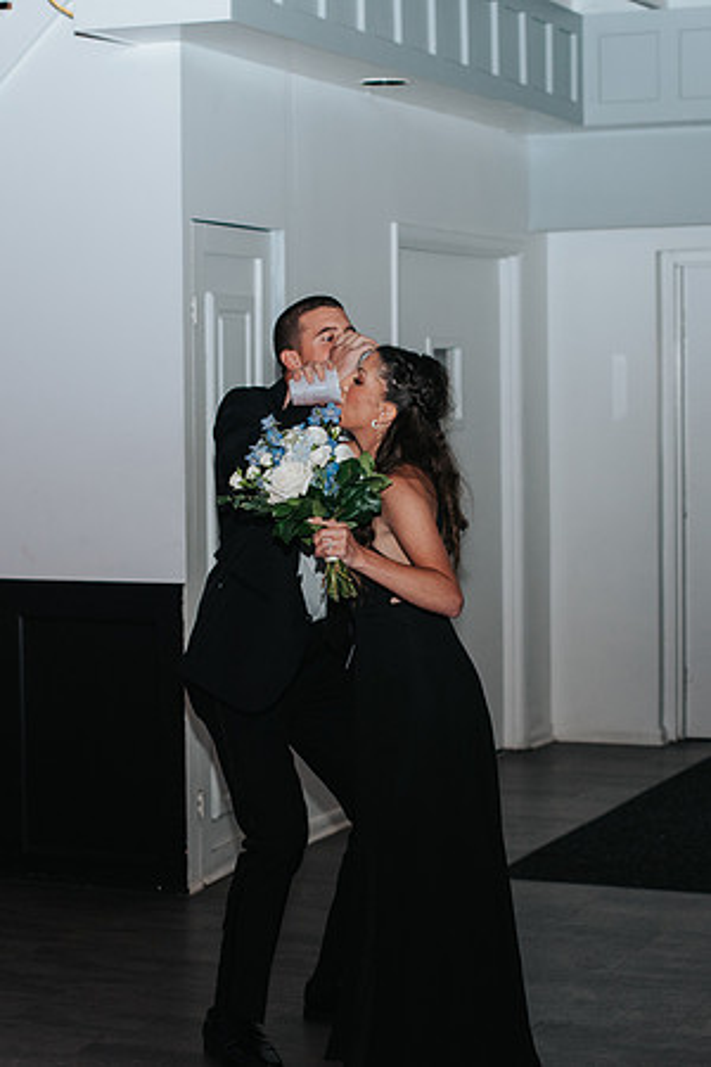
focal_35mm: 75
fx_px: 2220
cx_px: 307
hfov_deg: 18.2
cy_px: 534
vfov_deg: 27.0
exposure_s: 1/125
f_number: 3.5
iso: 800
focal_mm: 50
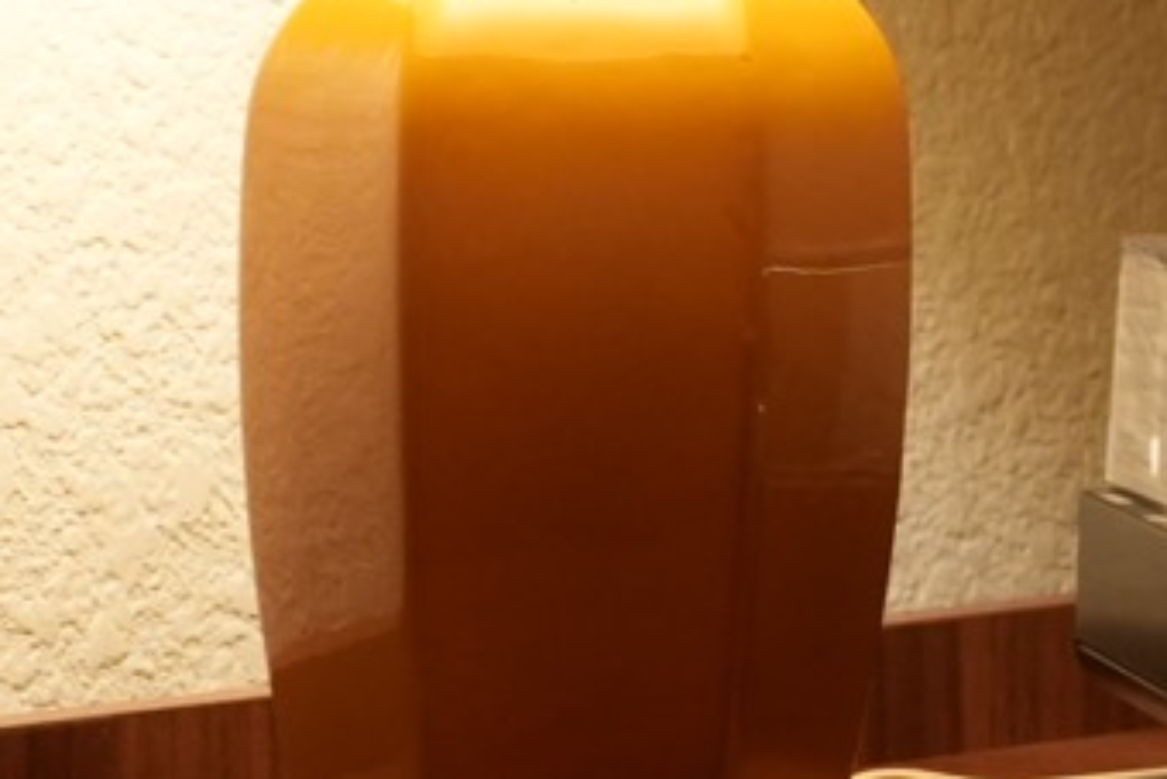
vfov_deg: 5.1
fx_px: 8691
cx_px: 2049
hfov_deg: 7.5
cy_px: -216
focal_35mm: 268
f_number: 5.6
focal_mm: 38
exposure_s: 1/40
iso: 1000
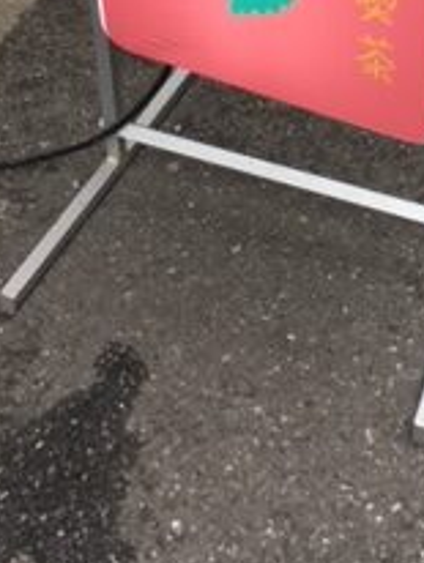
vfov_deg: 20.9
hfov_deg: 16.3
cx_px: 331
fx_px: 1467
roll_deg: -1.7
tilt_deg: -39.4
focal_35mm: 90
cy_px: -30
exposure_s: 1/60
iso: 25
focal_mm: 4.15
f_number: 2.2
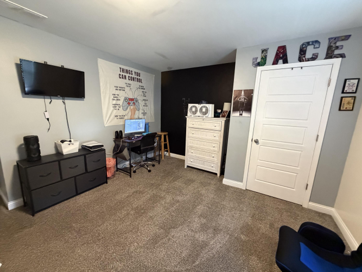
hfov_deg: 102.1
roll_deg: -2.4
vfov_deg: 85.7
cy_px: 136
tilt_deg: -10.1
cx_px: 181
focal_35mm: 14
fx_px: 146
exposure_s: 1/60
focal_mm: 2.22
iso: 640
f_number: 2.2
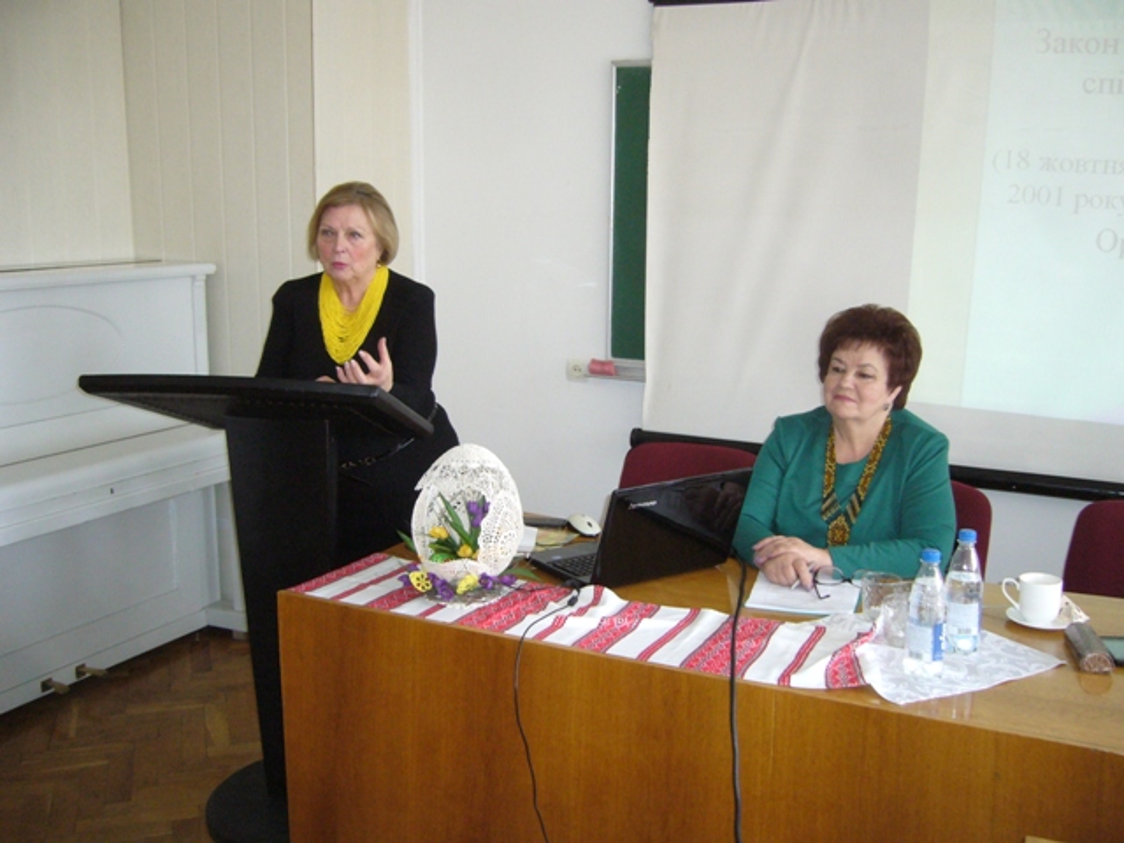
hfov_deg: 52.6
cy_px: 422
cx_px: 562
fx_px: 1136
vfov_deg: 40.7
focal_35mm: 35
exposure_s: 1/30
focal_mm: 5.8
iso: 250
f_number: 2.8
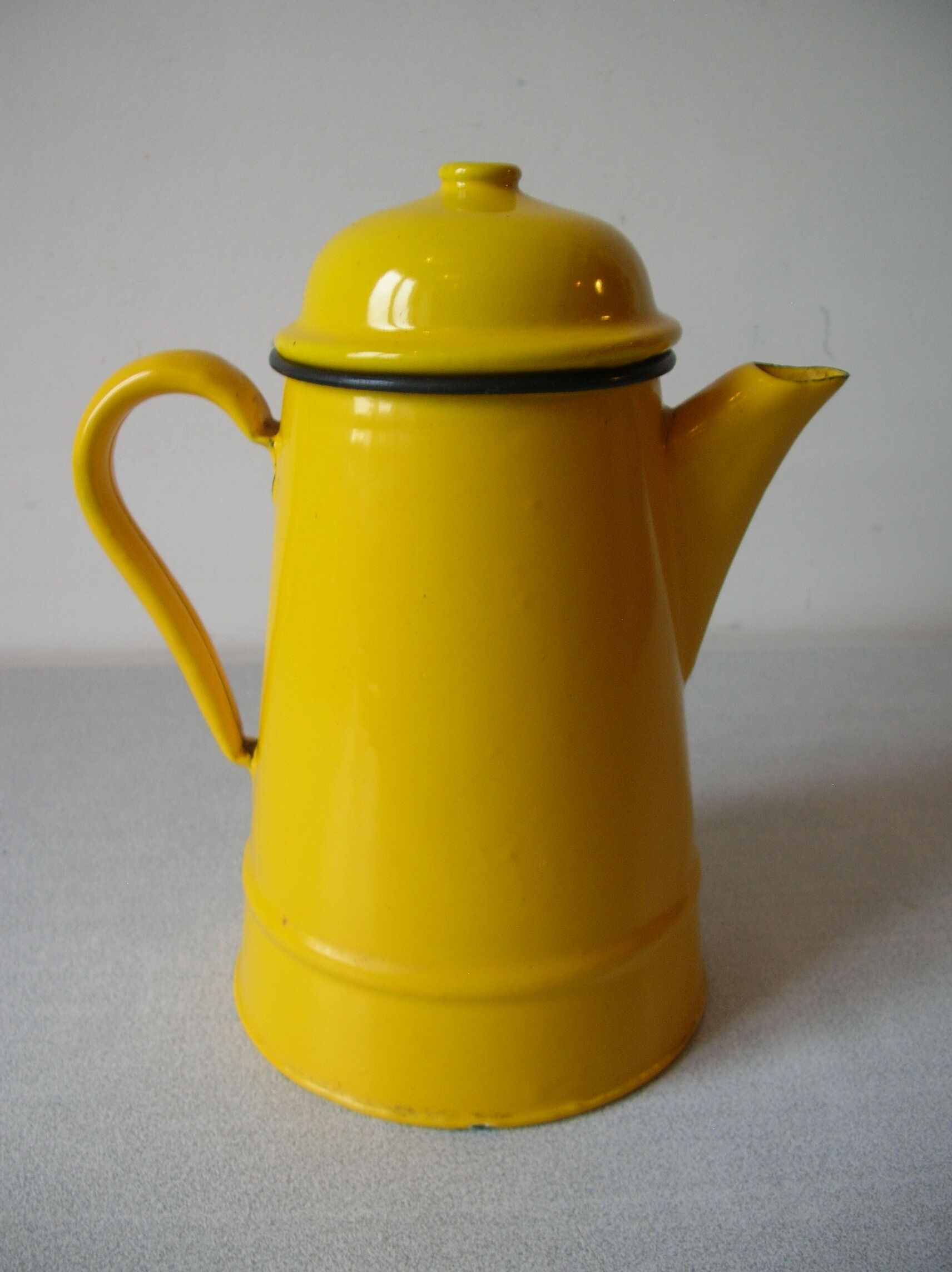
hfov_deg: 40.6
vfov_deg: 52.7
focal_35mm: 35
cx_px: 476
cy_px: 636
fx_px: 1285
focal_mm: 5.8
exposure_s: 1/9.4
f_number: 2.8
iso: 50
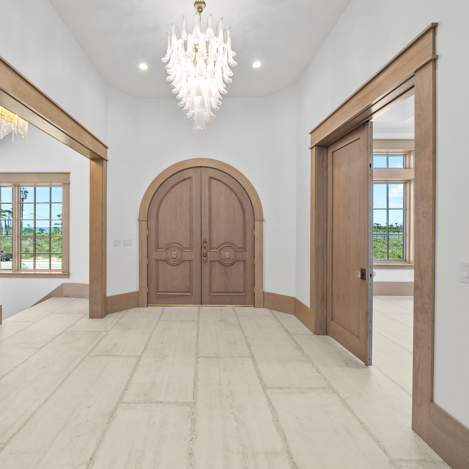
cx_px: 203
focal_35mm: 16
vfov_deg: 87.4
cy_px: 233
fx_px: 245
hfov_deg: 86.9
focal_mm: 12
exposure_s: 1/15
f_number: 7.1
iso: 200
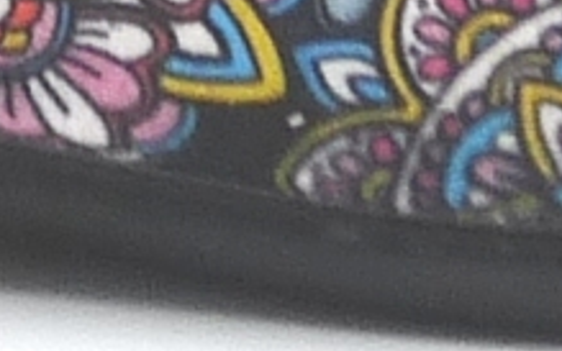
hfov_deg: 5.6
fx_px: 5699
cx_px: -46
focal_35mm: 372
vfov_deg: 3.5
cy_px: -543
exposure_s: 1/160
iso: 100
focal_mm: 4.8
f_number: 4
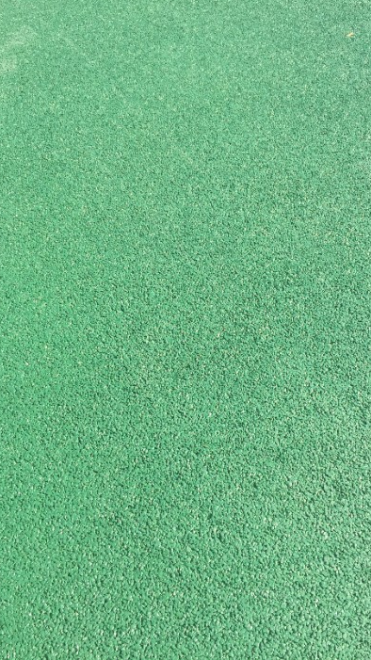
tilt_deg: -54.6
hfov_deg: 36.5
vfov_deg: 61.0
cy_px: 330
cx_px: 223
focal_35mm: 32
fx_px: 560
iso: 32
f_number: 2.2
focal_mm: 4.15
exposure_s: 1/746
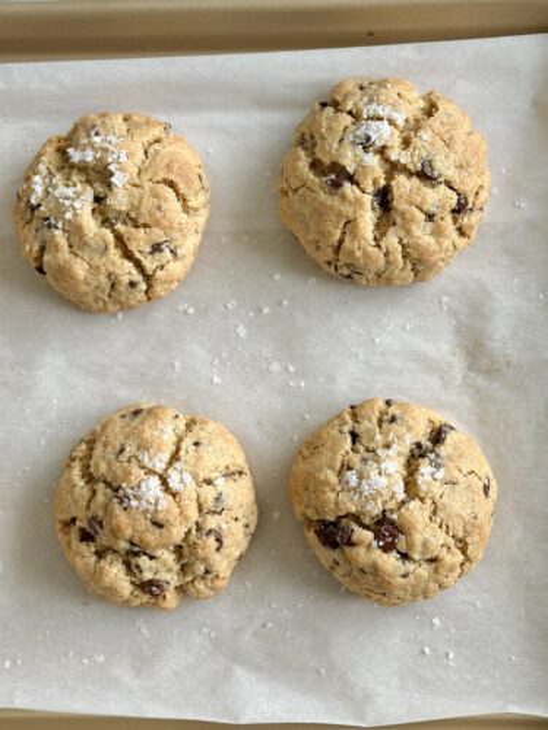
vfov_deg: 39.7
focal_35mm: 48
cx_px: 274
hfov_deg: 30.3
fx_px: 1013
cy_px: 365
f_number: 1.78
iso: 80
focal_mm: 6.86
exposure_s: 1/356
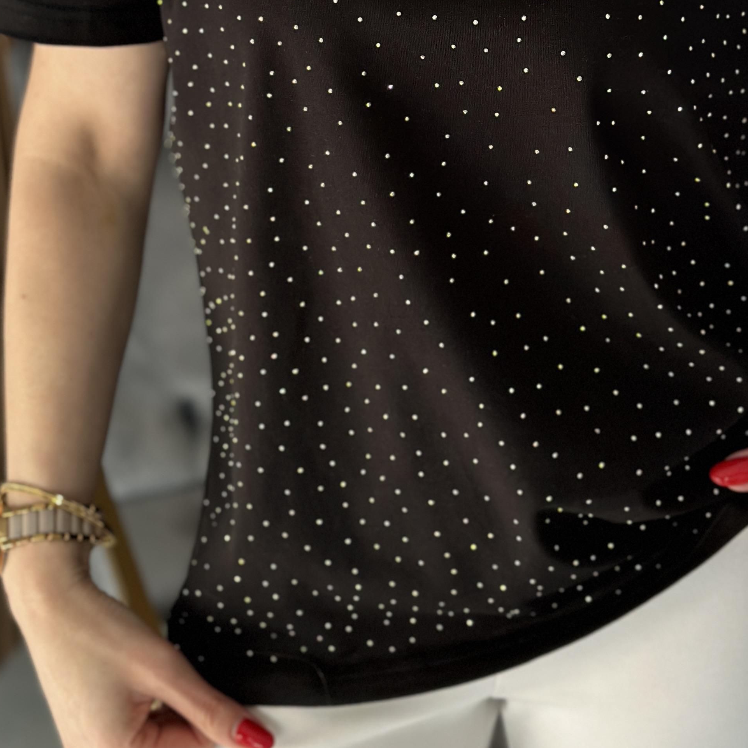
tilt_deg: -21.3
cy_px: 129
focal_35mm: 89
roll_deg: +0.7
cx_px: 497
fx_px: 2176
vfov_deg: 19.3
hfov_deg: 19.4
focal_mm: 6.86
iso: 125
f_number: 1.78
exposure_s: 1/104
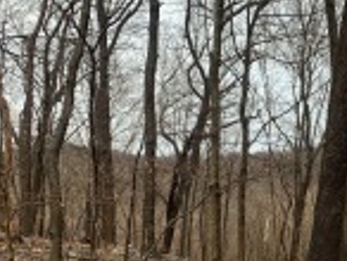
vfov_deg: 21.7
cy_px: 268
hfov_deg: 27.1
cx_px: 390
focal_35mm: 65
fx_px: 653
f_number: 1.8
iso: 25
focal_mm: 4.25
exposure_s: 1/167
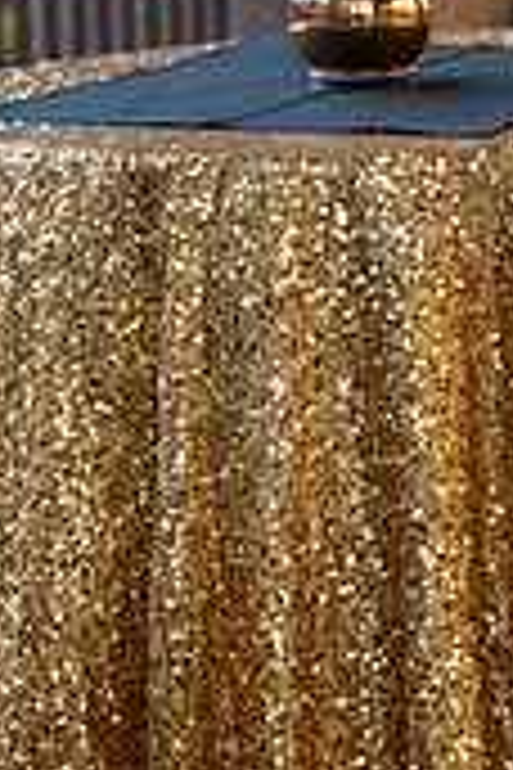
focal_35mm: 240
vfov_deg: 8.6
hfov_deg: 5.7
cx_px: 486
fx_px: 5130
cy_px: 513
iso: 320
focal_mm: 91
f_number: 4
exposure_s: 1/200
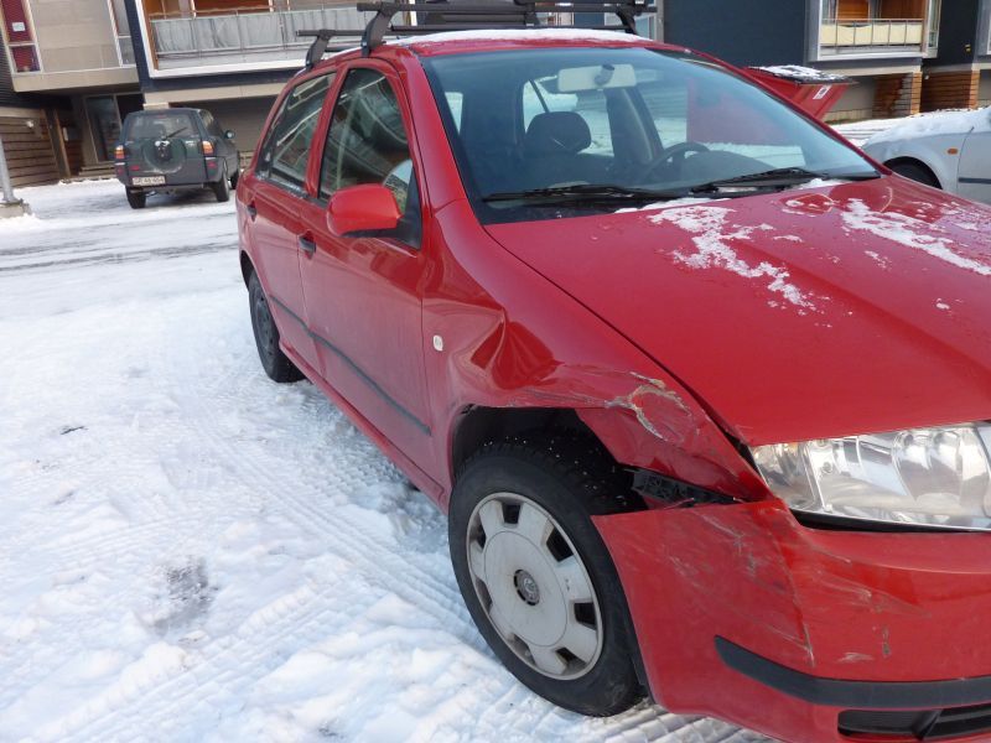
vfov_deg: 54.9
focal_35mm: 25
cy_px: 372
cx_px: 496
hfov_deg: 69.4
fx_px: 716
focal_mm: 4.1
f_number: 3.3
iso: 160
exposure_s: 1/200
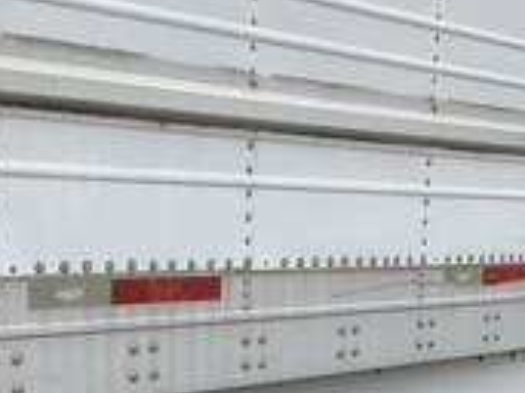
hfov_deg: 28.5
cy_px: 362
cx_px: 307
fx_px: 1031
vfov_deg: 21.1
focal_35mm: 68
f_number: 1.8
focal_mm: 3
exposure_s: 1/1221
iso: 25
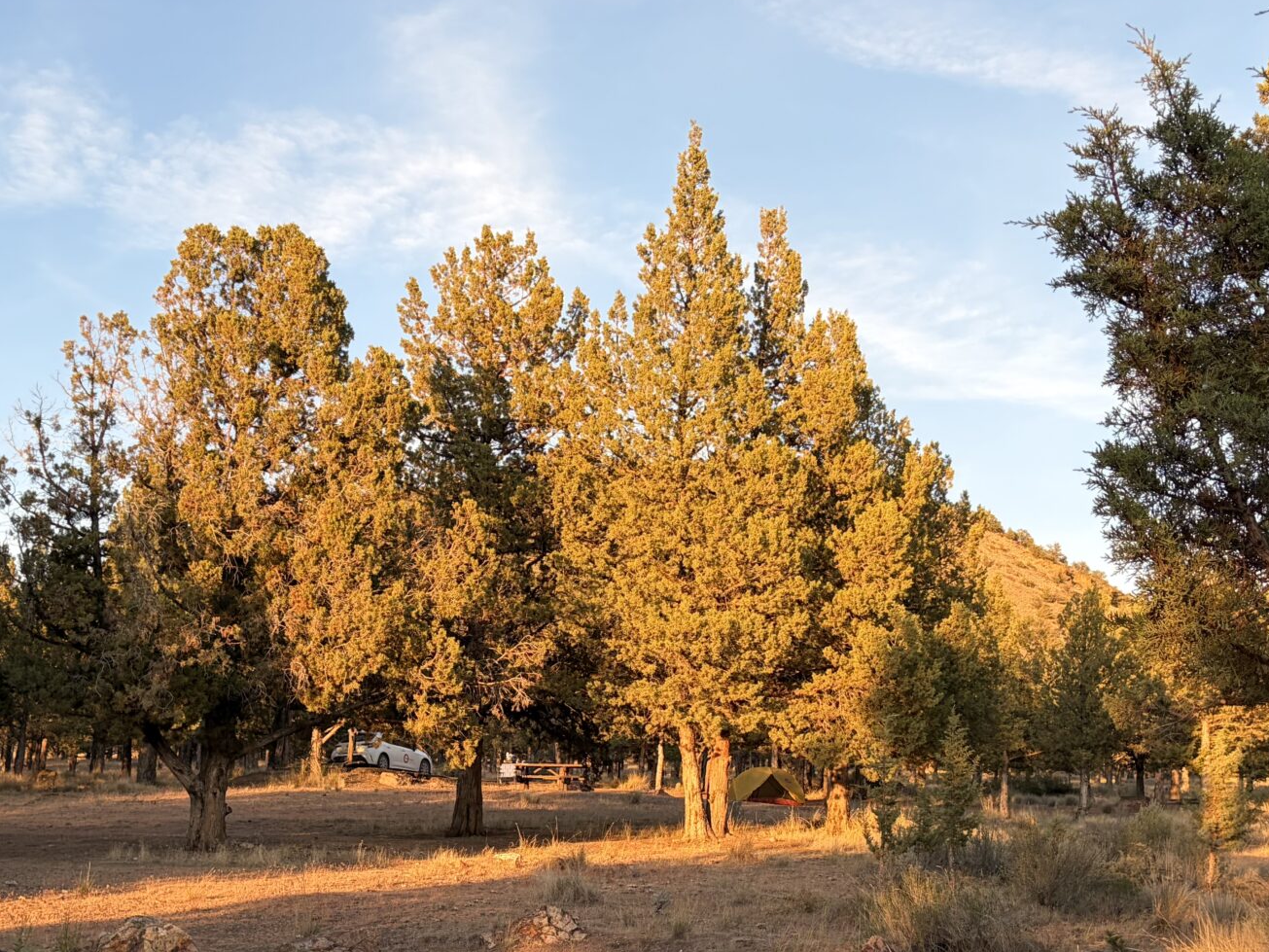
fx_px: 1870
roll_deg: -0.9
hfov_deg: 37.4
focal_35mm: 51
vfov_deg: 28.1
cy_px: 736
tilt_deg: +7.4
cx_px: 528
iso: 50
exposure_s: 1/363
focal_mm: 5.96
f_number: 1.6
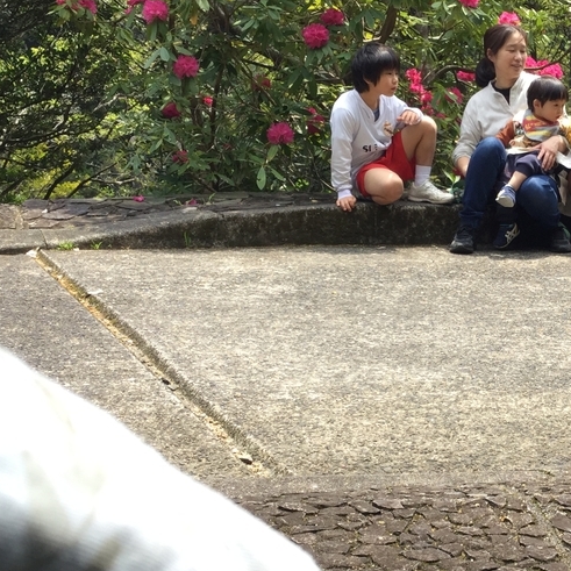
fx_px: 1250
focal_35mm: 67
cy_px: 272
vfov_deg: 25.7
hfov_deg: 25.1
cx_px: 497
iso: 25
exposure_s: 1/347
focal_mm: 3.3
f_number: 2.4
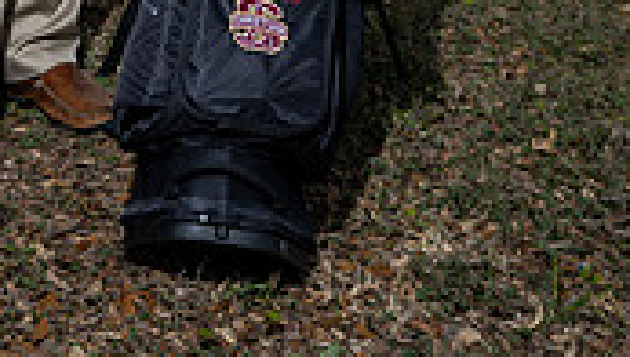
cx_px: 117
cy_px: -415
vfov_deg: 12.0
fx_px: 1456
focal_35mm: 87
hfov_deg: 24.0
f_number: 6.3
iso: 100
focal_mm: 32
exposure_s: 1/125
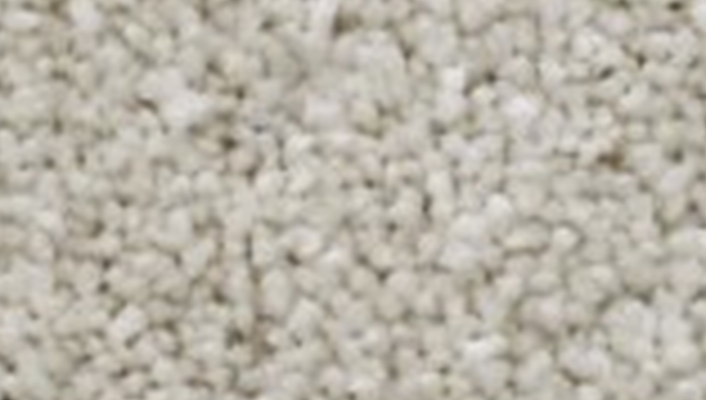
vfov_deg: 1.2
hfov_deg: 2.1
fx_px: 19318
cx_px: 1596
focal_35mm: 1030
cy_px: -548
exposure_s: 1/125
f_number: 4.8
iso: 900
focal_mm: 86
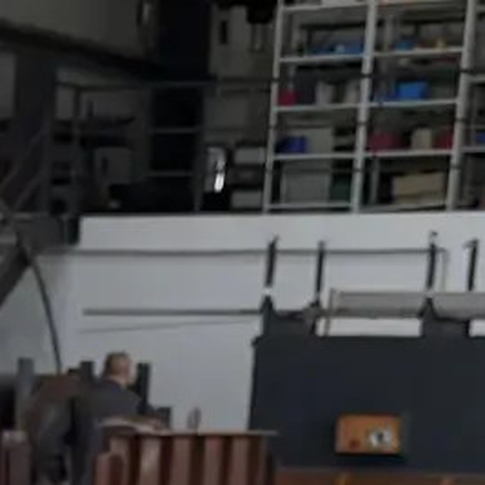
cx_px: -352
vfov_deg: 9.4
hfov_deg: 10.1
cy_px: 1192
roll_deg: -0.5
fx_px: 2615
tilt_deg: -13.6
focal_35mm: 165
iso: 32
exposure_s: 1/100
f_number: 1.6
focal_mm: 5.96
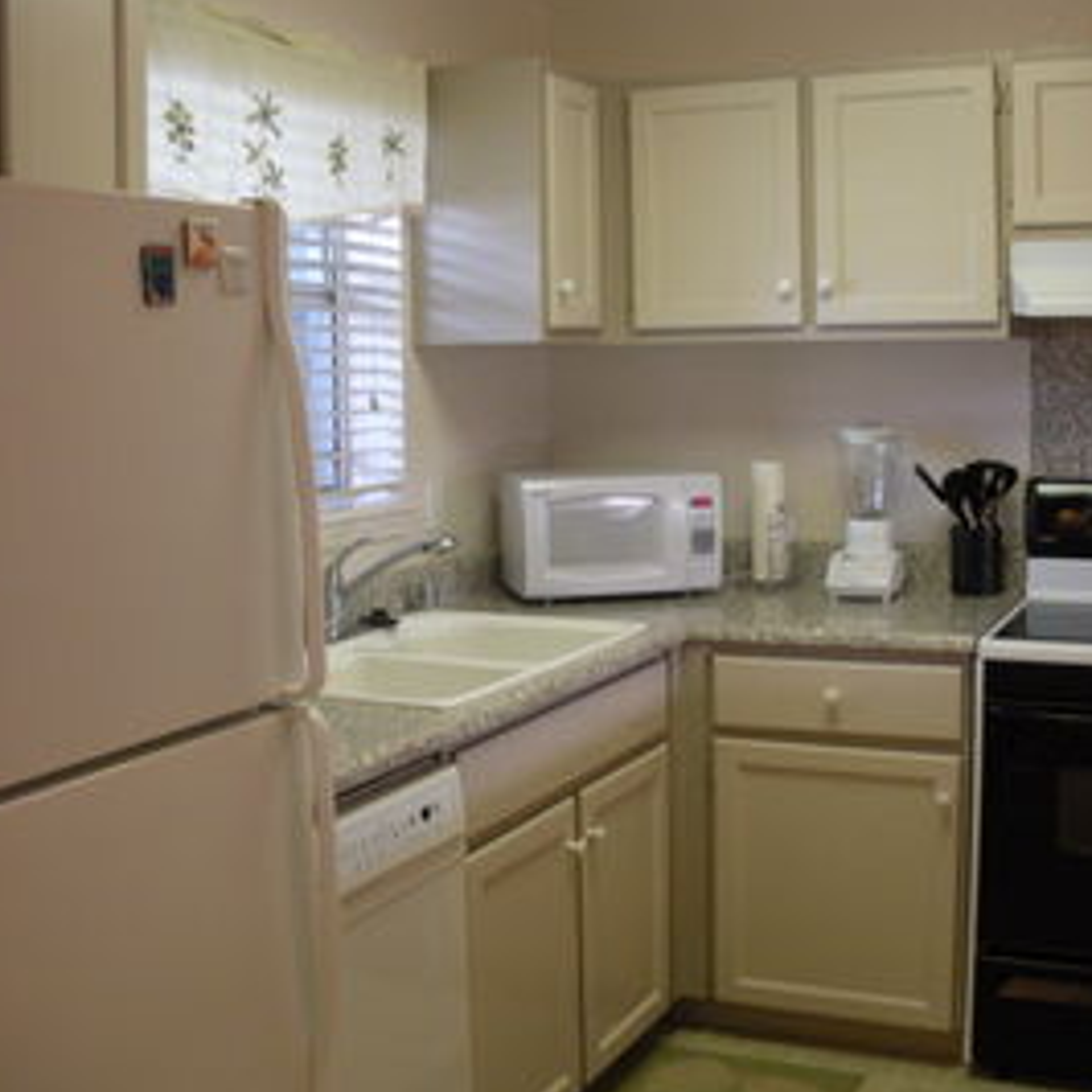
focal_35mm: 44
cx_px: 653
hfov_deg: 38.2
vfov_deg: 38.3
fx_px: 1570
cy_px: 550
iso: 400
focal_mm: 6.3
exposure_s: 1/34.4
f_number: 3.5
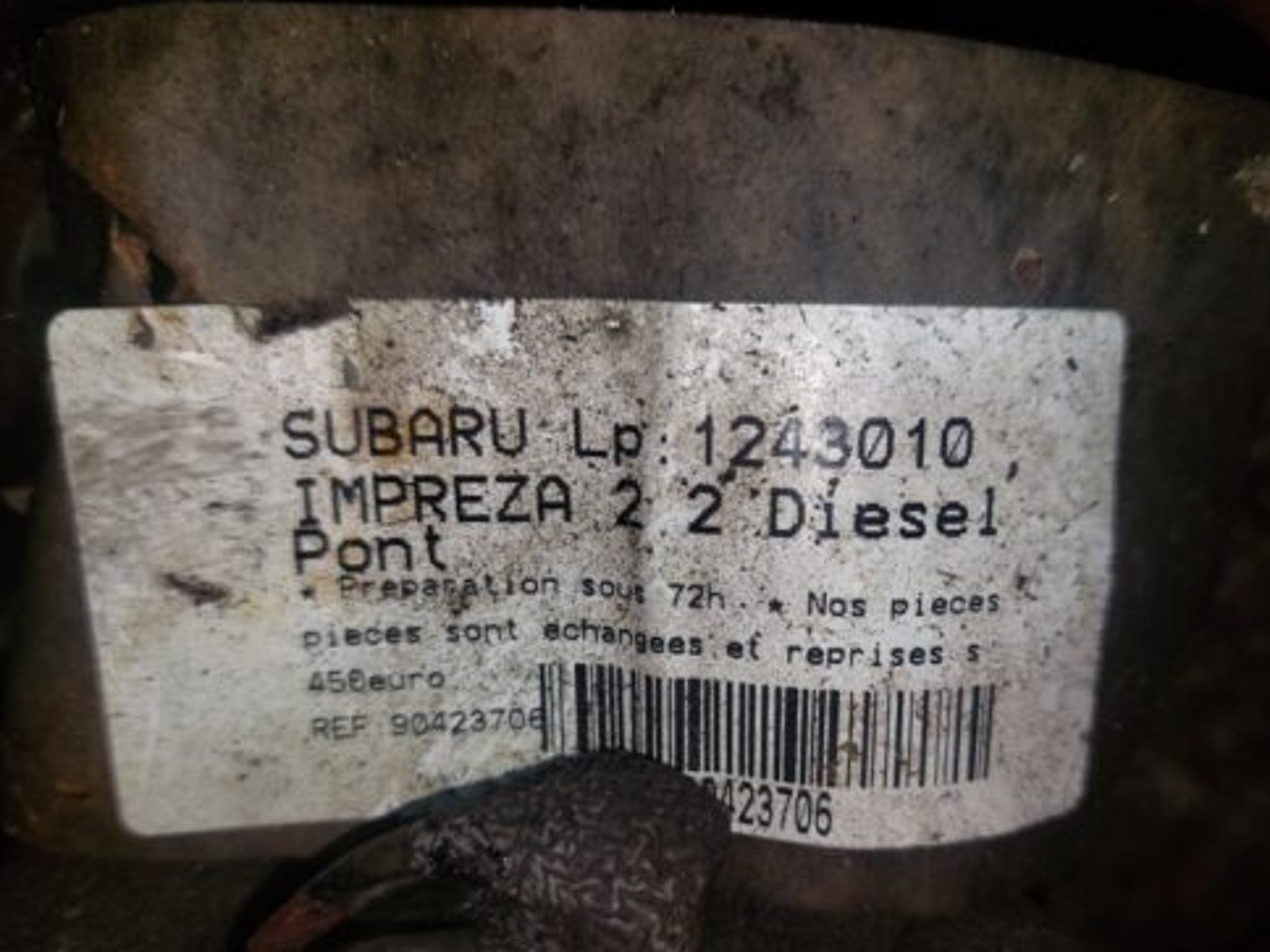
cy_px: 587
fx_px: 1137
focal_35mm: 31
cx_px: 695
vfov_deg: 45.1
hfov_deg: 58.2
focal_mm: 5.23
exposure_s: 1/215
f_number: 1.8
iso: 40
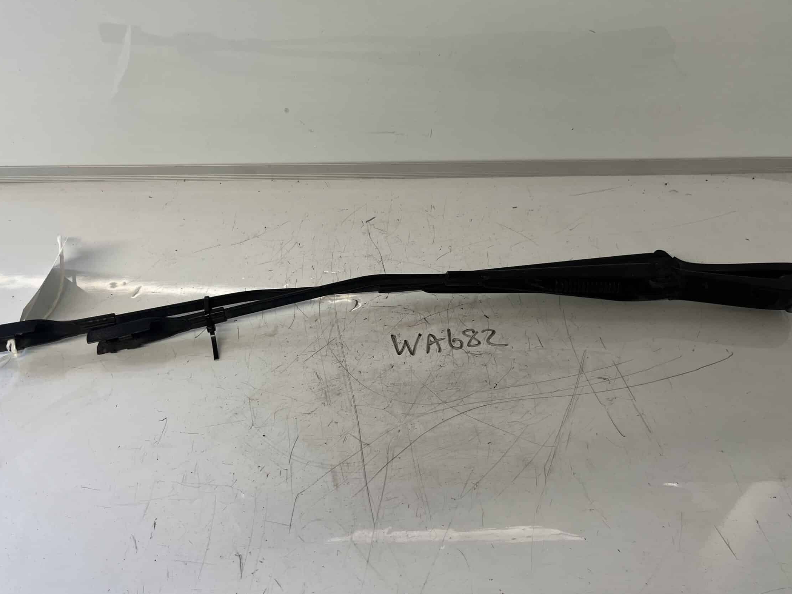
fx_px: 686
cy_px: 339
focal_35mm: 30
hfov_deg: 60.0
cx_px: 385
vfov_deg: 46.7
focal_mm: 5.1
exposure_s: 1/99
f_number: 1.6
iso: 80
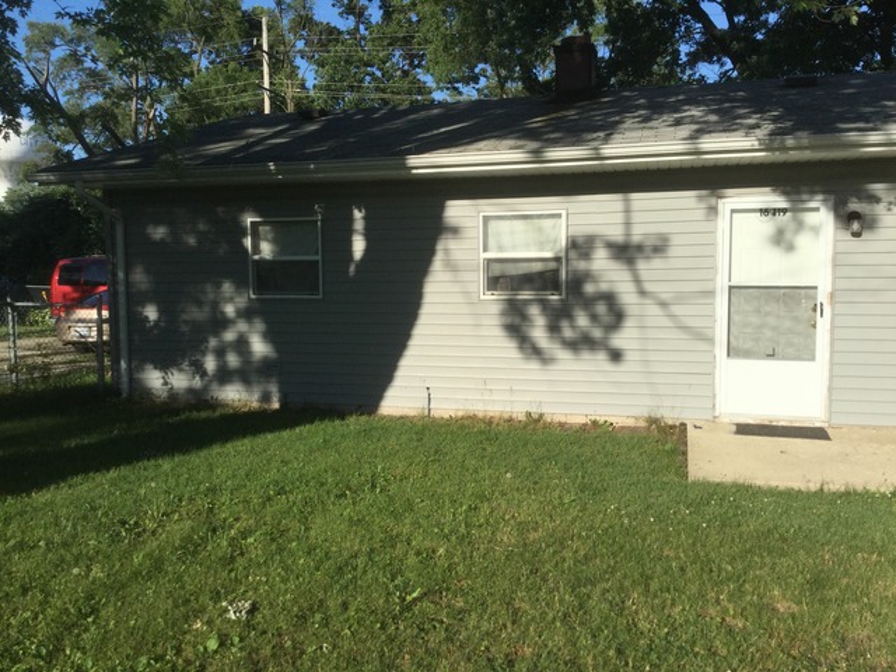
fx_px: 802
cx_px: 448
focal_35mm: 31
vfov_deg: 45.4
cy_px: 336
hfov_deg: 58.4
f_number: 2.4
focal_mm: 3.3
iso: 25
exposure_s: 1/1567
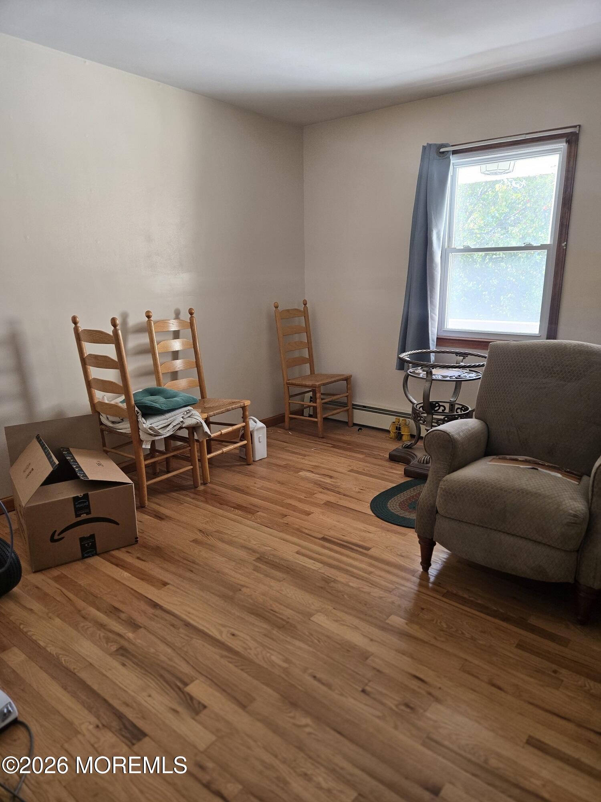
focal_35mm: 23
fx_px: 532
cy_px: 401
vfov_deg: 73.9
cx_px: 300
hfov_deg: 58.9
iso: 125
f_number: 1.8
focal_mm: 5.4
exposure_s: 1/120
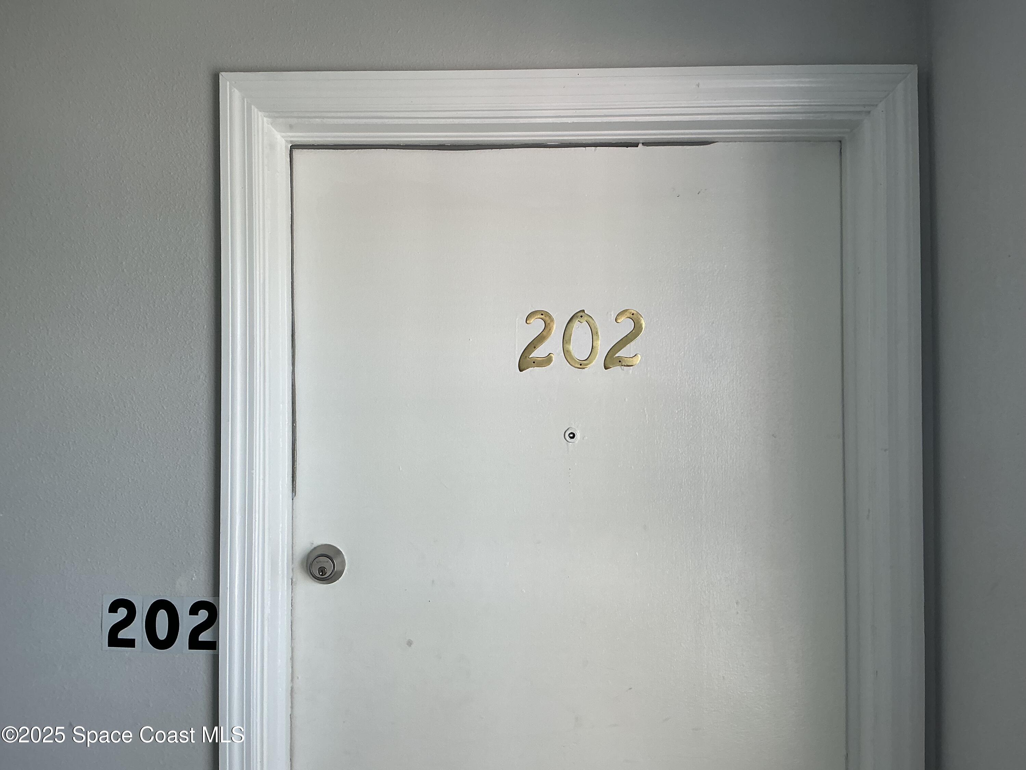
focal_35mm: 29
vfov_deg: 48.2
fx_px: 860
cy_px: 385
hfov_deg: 61.7
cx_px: 513
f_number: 1.8
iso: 40
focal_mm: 3
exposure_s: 1/120
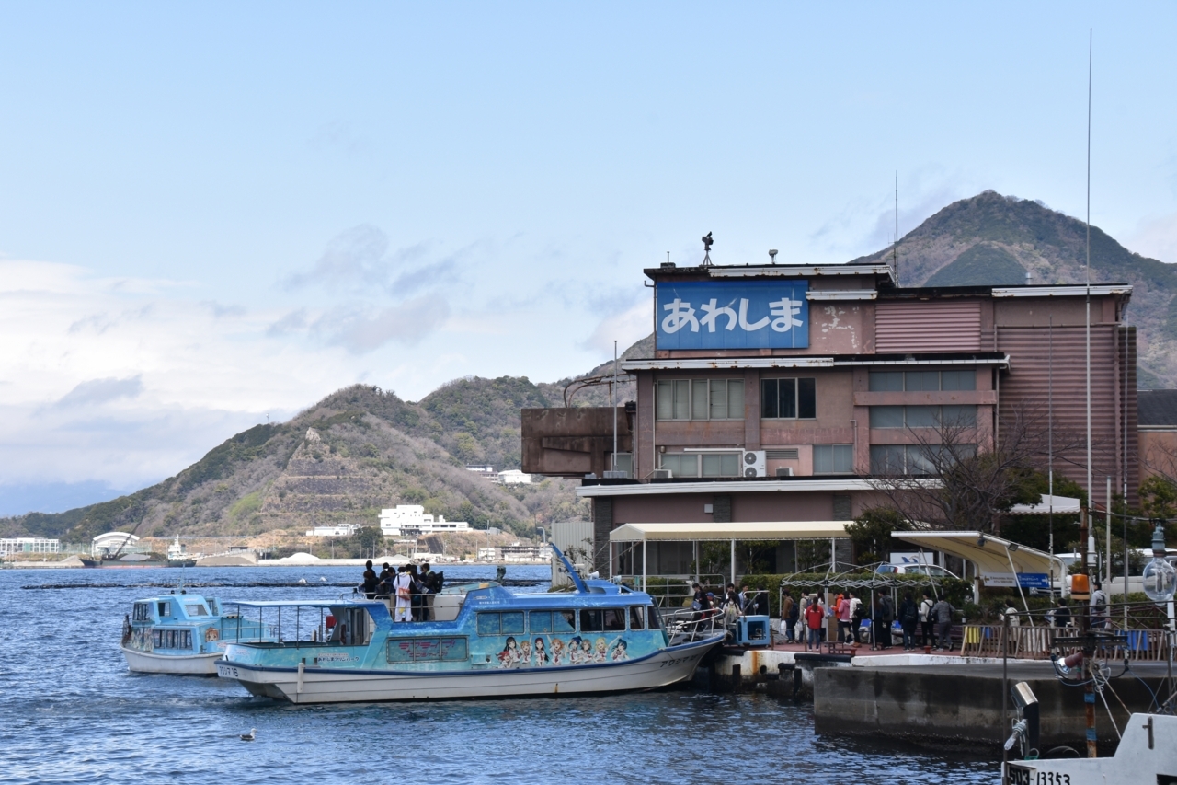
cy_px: 392
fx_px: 2697
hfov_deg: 24.6
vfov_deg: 16.5
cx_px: 588
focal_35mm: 82
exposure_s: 1/125
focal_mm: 55
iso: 100
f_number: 11
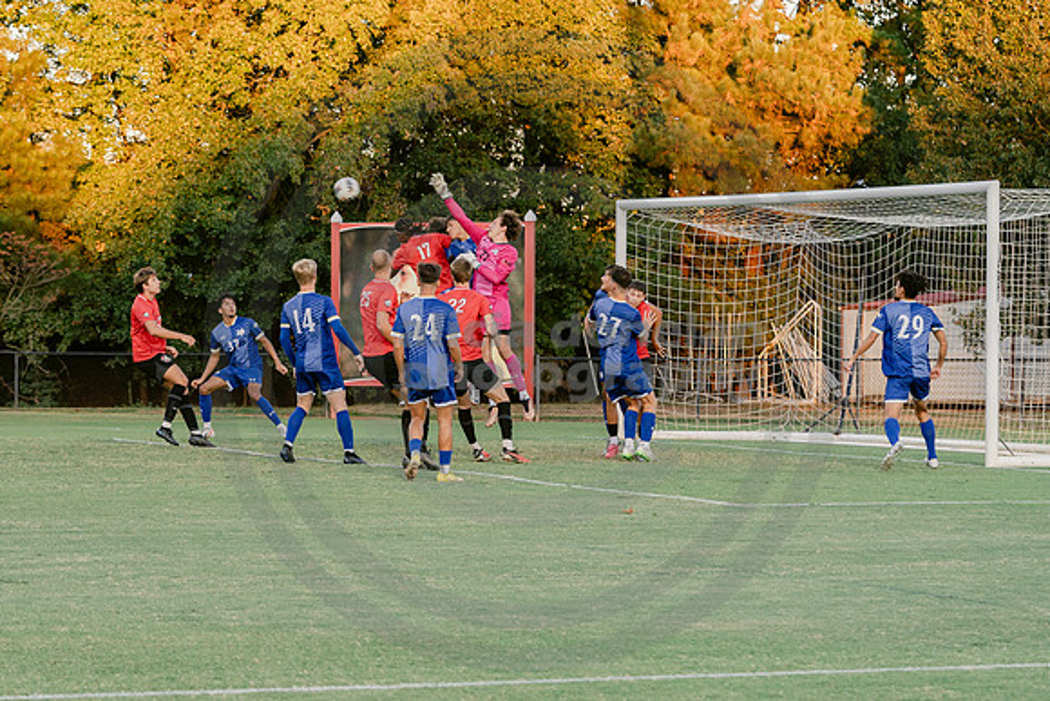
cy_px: 350
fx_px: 3801
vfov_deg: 10.5
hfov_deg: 15.7
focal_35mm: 130
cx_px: 290
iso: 640
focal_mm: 90
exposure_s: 1/250
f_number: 4.5
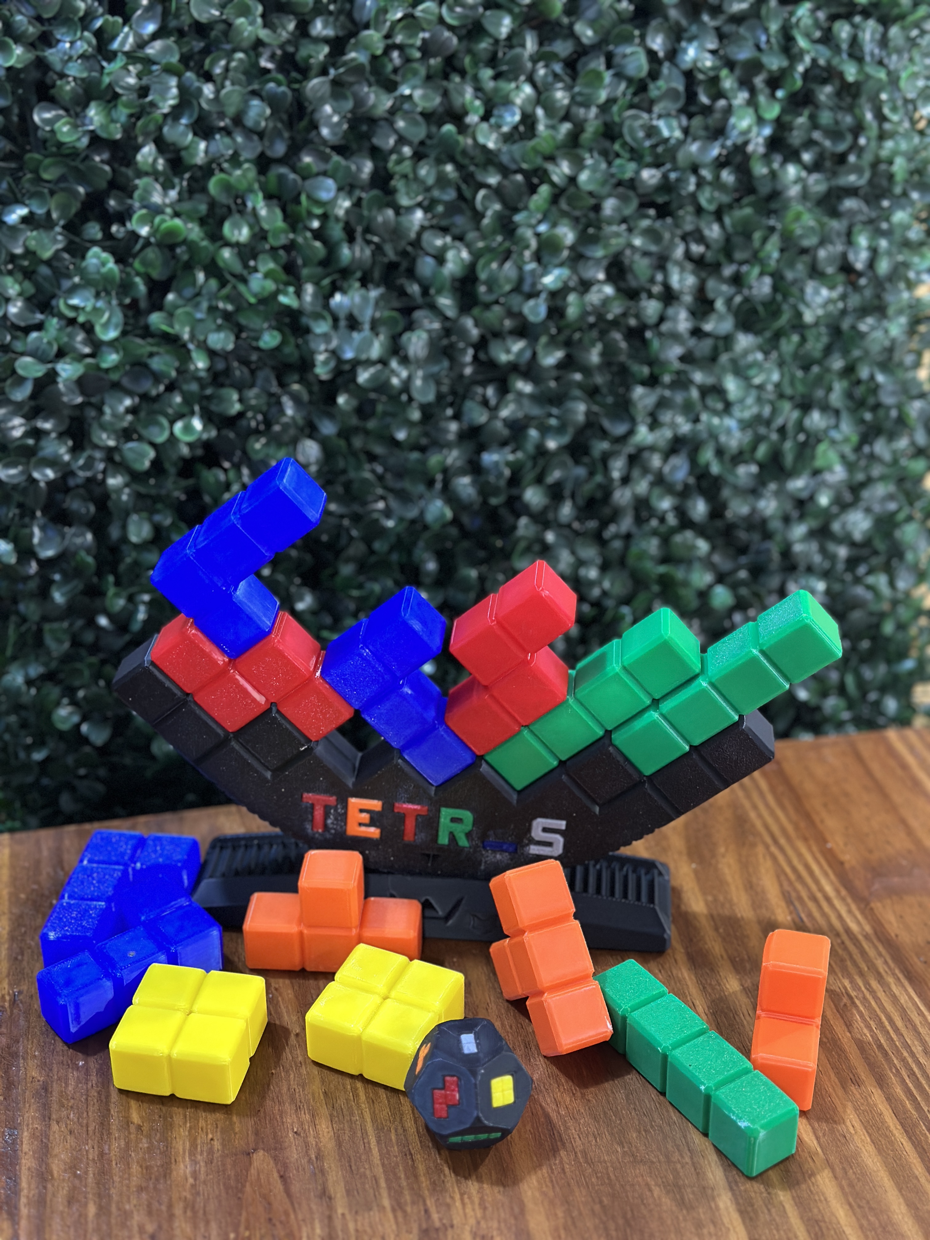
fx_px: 1719
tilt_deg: -29.6
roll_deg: -0.6
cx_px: 465
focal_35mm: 48
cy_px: 620
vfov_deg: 39.7
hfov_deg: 30.3
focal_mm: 6.86
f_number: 1.78
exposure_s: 1/33
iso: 320
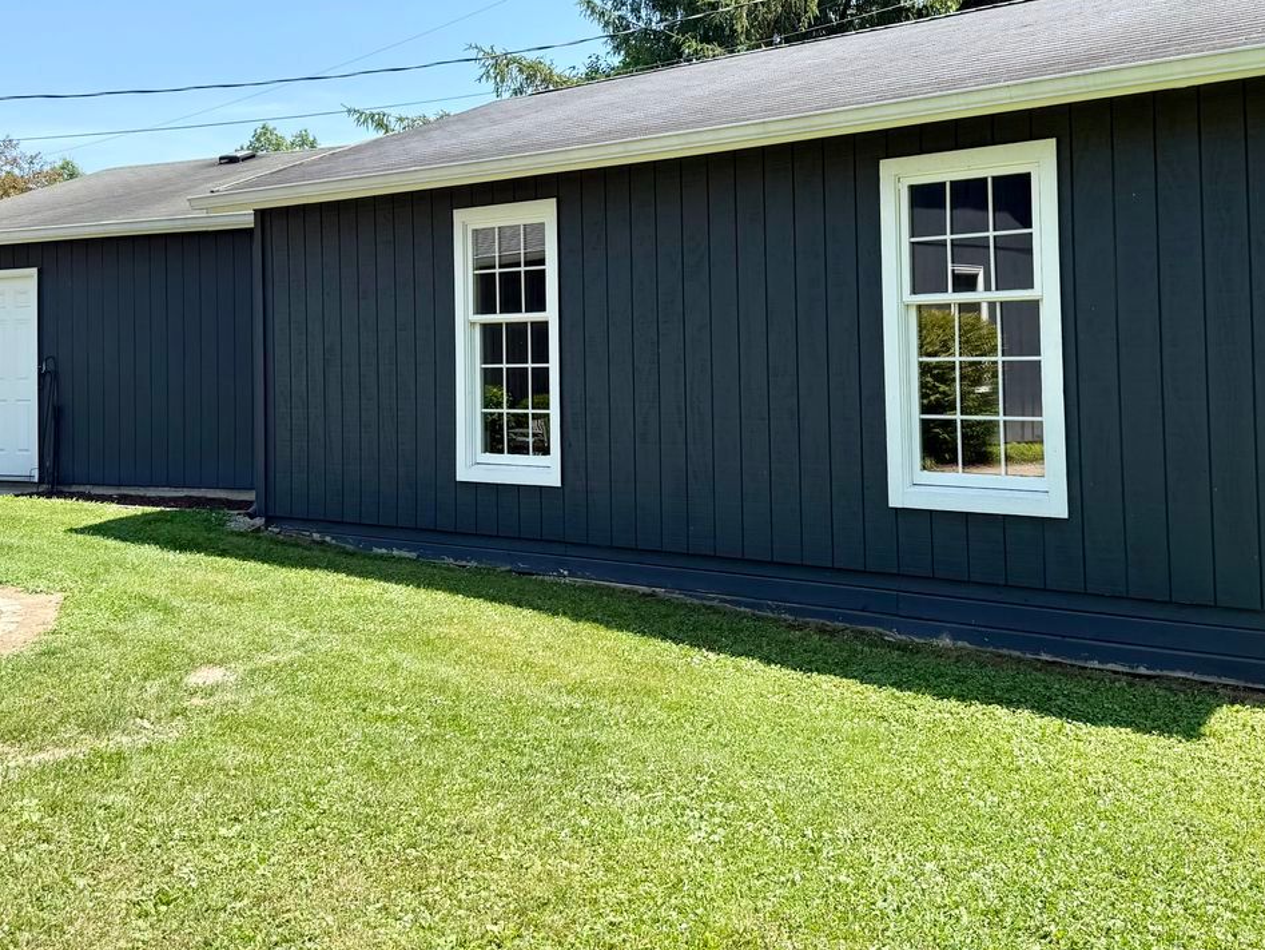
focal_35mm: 38
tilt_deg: +1.6
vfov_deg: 37.3
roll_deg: +1.2
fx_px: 1389
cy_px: 313
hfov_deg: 48.8
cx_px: 723
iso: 80
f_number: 1.78
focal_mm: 6.76
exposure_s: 1/1949
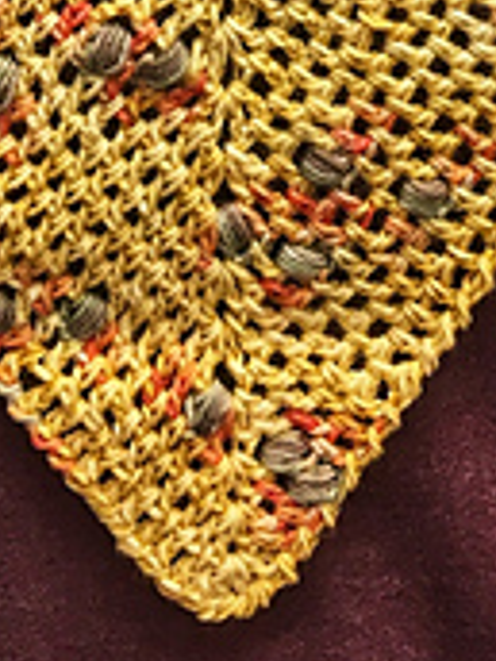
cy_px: -430
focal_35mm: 108
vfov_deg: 16.1
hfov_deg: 13.7
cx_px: 285
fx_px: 2063
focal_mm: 4.15
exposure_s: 1/30
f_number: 2.2
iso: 32
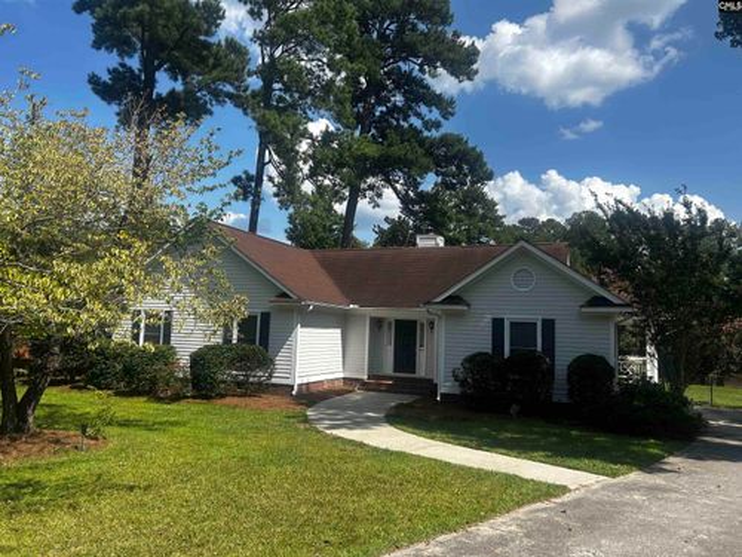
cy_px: 278
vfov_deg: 53.1
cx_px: 371
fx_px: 557
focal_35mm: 26
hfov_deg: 67.3
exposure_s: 1/3704
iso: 50
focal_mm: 5.7
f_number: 1.5
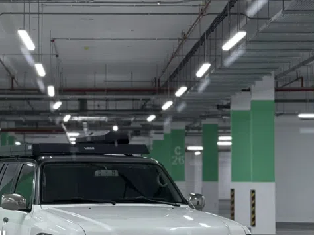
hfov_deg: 37.8
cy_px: 135
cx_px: 105
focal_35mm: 50
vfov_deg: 29.0
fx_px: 453
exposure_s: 1/100
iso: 200
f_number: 1.78
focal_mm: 6.76
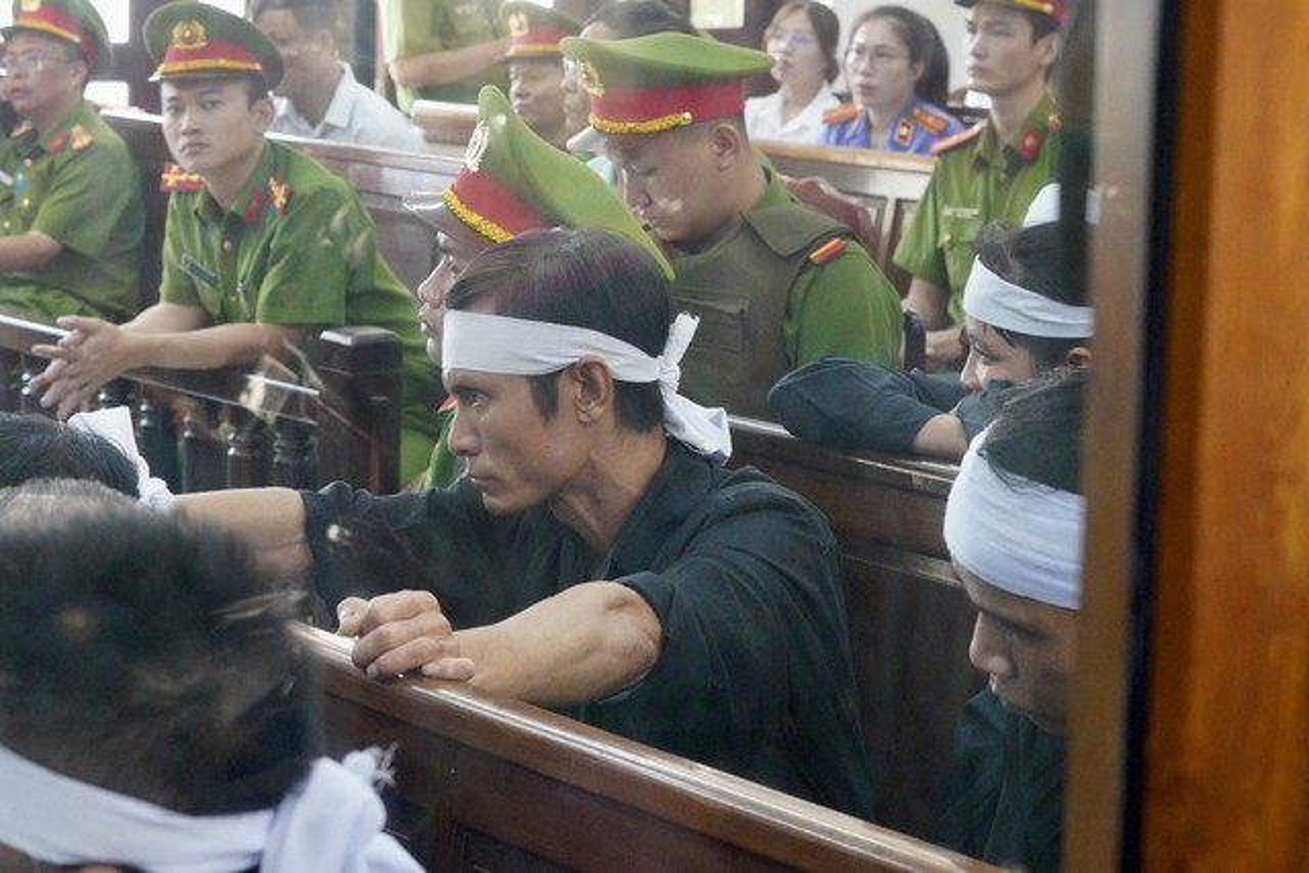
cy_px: 436
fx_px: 2728
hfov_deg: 27.0
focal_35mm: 75
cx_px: 654
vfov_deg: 18.2
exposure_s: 1/200
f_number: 5.6
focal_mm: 50
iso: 4000
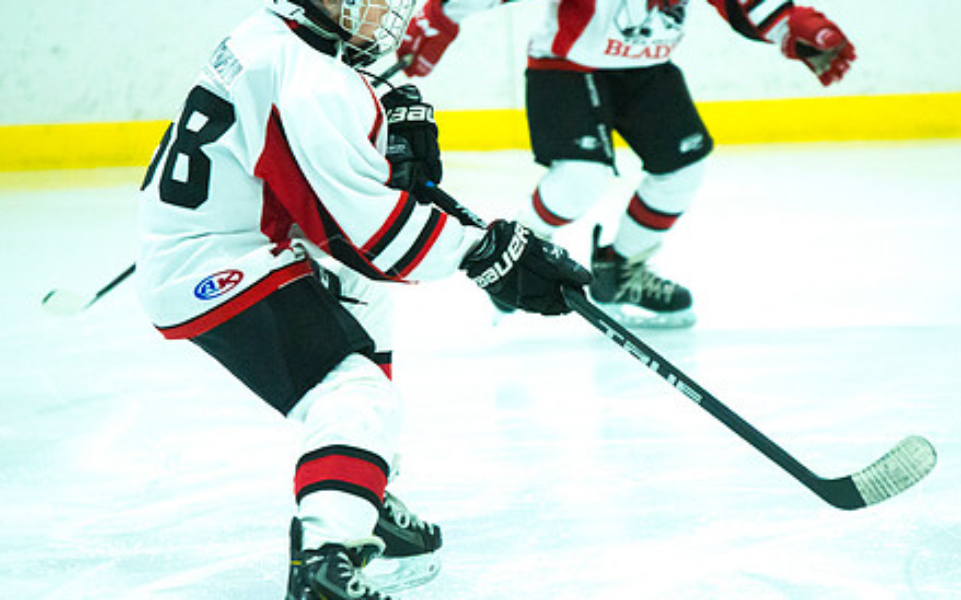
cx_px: 560
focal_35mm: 318
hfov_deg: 6.6
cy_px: 308
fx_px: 8325
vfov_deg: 4.1
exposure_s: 1/1000
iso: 6400
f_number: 5.6
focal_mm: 220
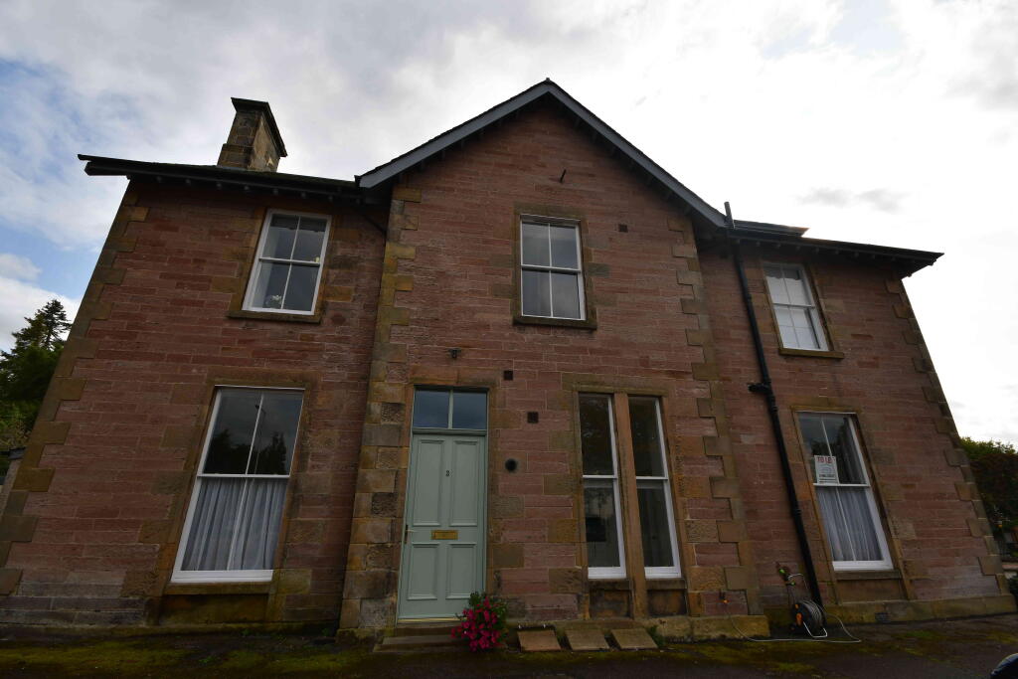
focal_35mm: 15
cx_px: 509
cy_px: 340
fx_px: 424
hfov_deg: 100.4
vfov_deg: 77.3
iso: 200
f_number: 11
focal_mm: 10
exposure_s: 1/400
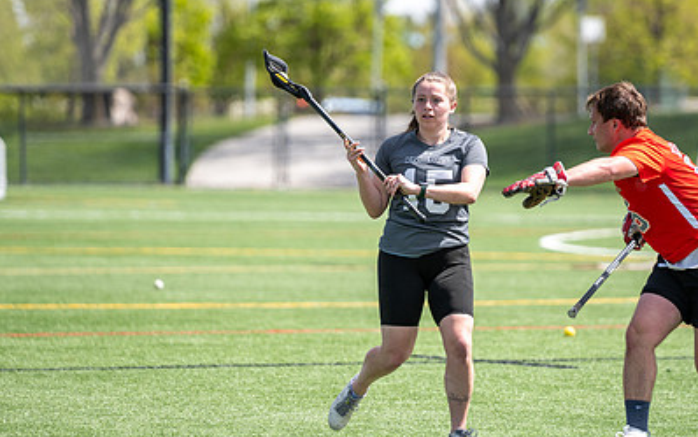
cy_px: 256
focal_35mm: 330
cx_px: 438
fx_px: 6279
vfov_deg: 4.0
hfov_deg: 6.4
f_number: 2.8
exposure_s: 1/2000
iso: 100
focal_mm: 200
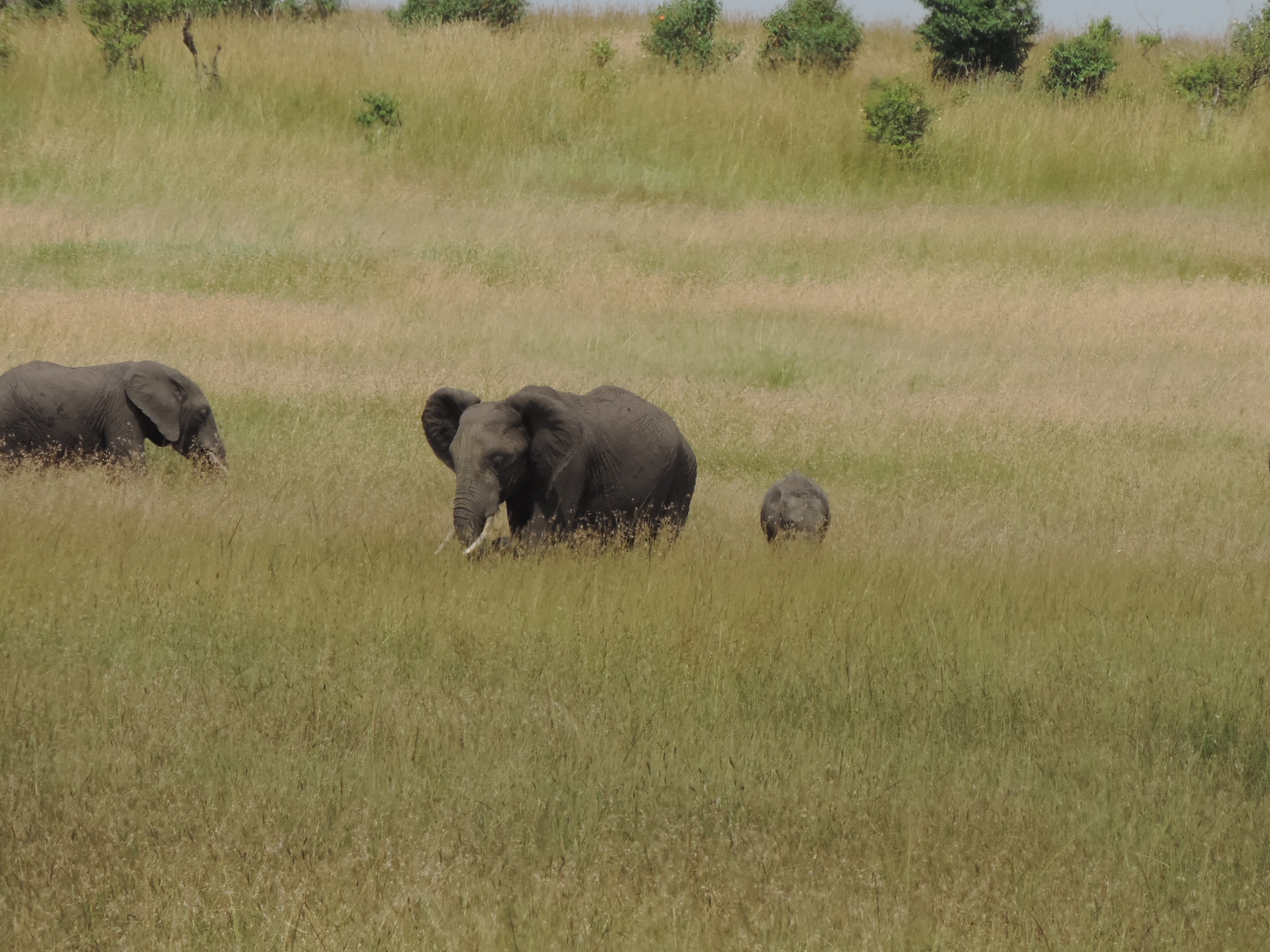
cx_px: 717
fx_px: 20509
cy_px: 399
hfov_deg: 3.5
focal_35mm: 559
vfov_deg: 2.7
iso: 80
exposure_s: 1/640
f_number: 4.9
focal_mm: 83.8
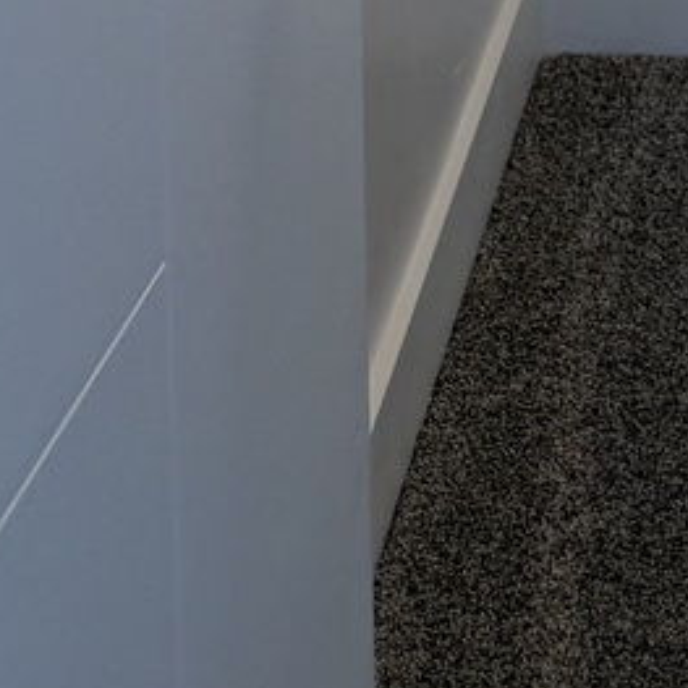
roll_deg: -1.1
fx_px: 2788
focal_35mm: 124
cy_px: -1261
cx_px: 1107
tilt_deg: -4.9
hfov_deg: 13.1
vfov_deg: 10.6
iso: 80
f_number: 1.78
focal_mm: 6.76
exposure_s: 1/159
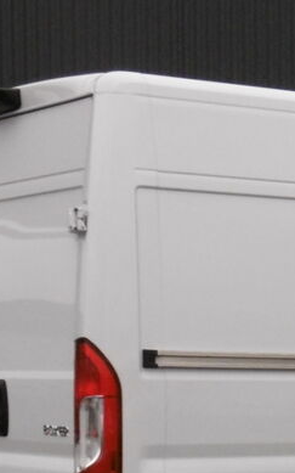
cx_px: 386
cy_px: 437
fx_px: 1789
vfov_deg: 14.9
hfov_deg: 9.3
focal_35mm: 139
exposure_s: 1/60
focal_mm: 9.2
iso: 320
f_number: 4
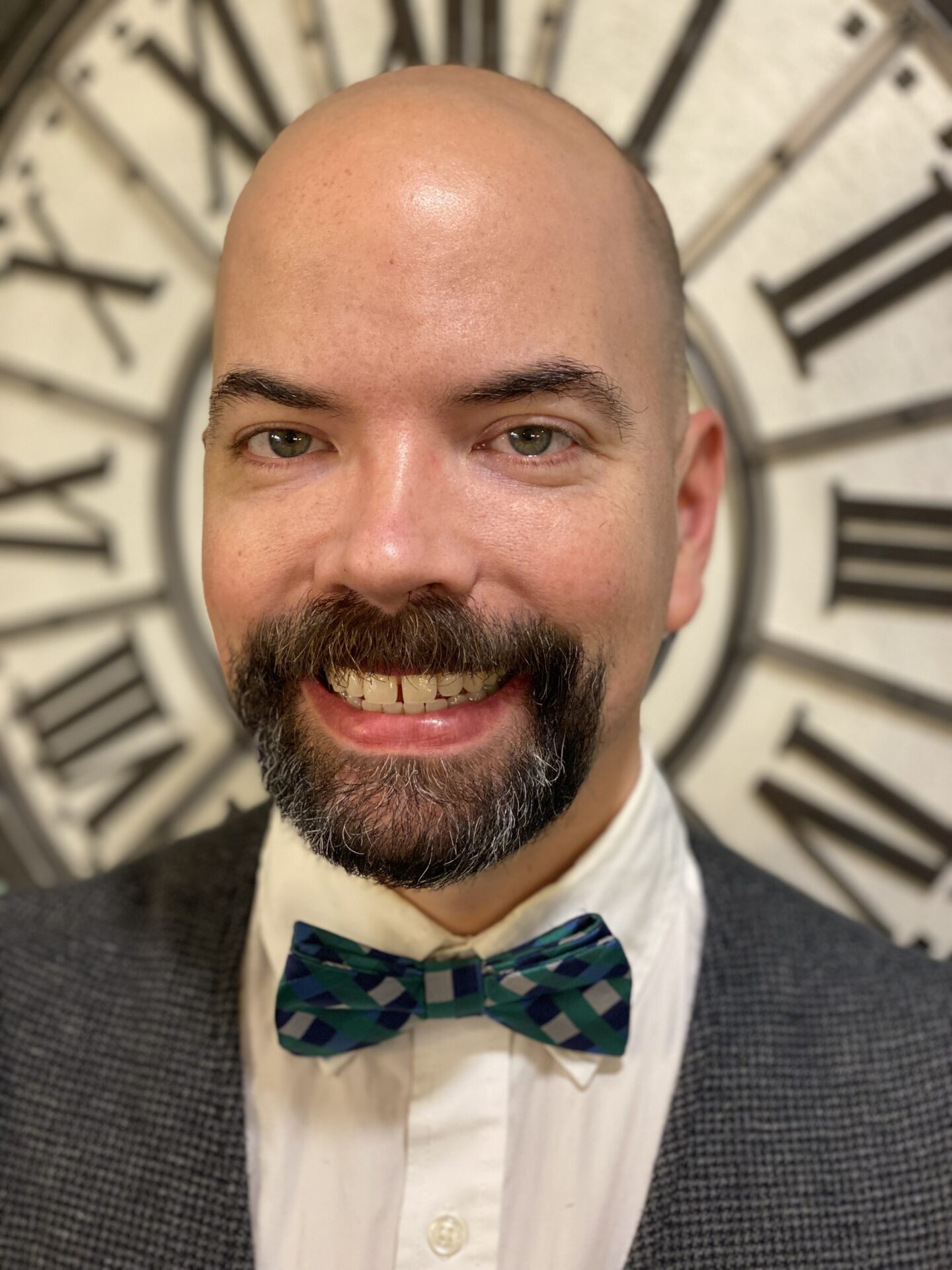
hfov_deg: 28.0
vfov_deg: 36.8
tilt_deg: -13.8
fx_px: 1907
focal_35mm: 52
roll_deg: -1.2
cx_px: 476
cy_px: 635
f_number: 2
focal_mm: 6
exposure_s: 1/60
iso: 160
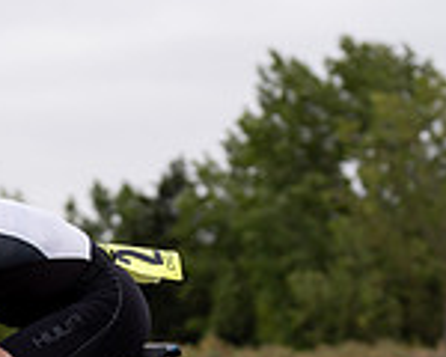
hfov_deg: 7.5
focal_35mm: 254
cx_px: -131
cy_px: 403
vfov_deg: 6.1
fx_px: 3353
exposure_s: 1/800
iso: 100
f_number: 3.2
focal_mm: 70
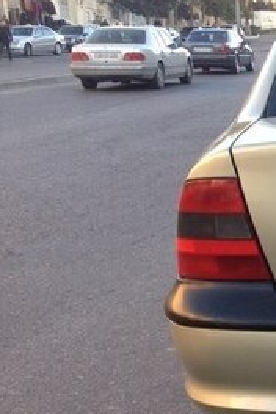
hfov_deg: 13.3
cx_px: 514
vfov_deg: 22.2
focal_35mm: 91
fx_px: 1046
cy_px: 311
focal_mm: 4.28
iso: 64
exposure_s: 1/120
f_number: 2.4
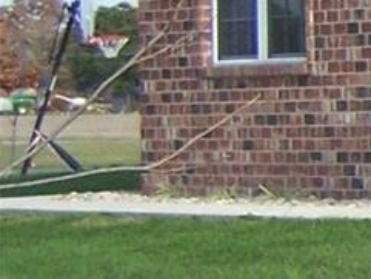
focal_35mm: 252
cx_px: 1230
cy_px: 46
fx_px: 2702
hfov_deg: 6.8
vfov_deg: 5.9
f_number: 2.8
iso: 80
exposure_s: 1/750
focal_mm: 6.3
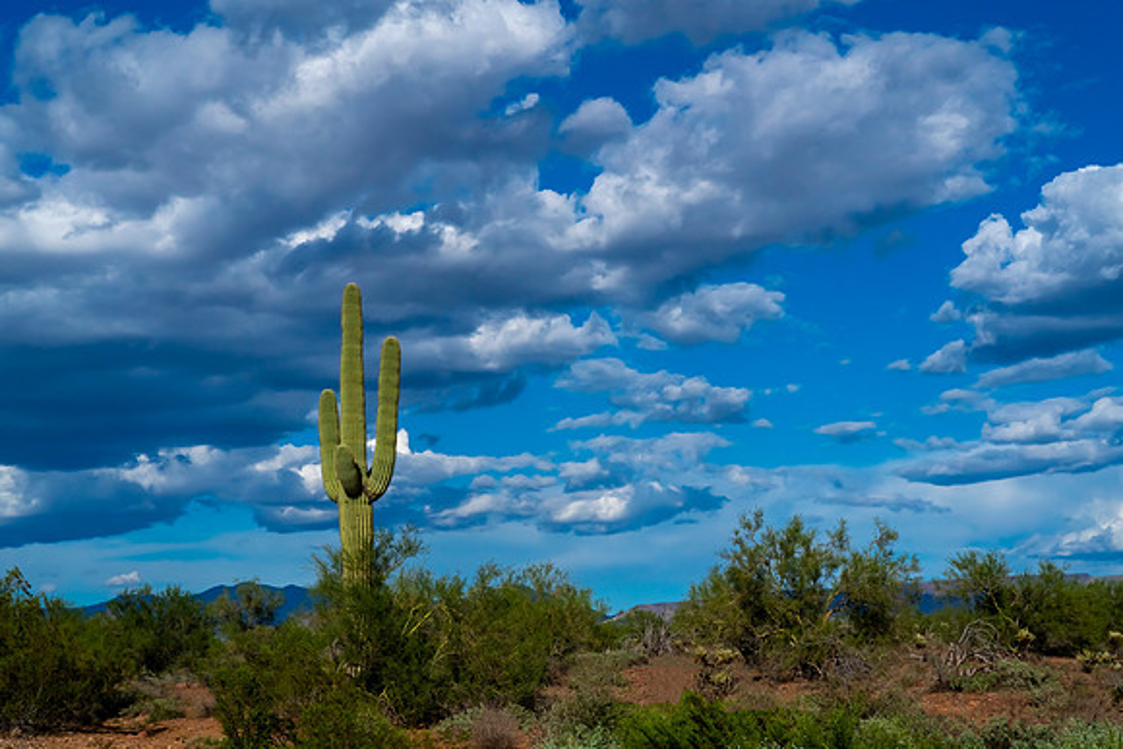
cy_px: 374
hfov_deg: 35.0
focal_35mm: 57
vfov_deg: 23.8
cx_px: 562
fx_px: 1778
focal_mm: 57
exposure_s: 1/1250
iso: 800
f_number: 22
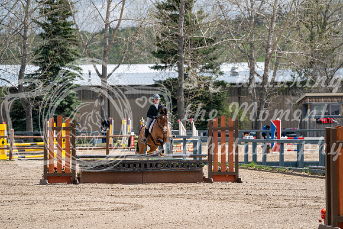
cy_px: 114
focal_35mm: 224
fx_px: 2135
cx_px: 172
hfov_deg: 9.2
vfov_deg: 6.1
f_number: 5.6
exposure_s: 1/400
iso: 100
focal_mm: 224
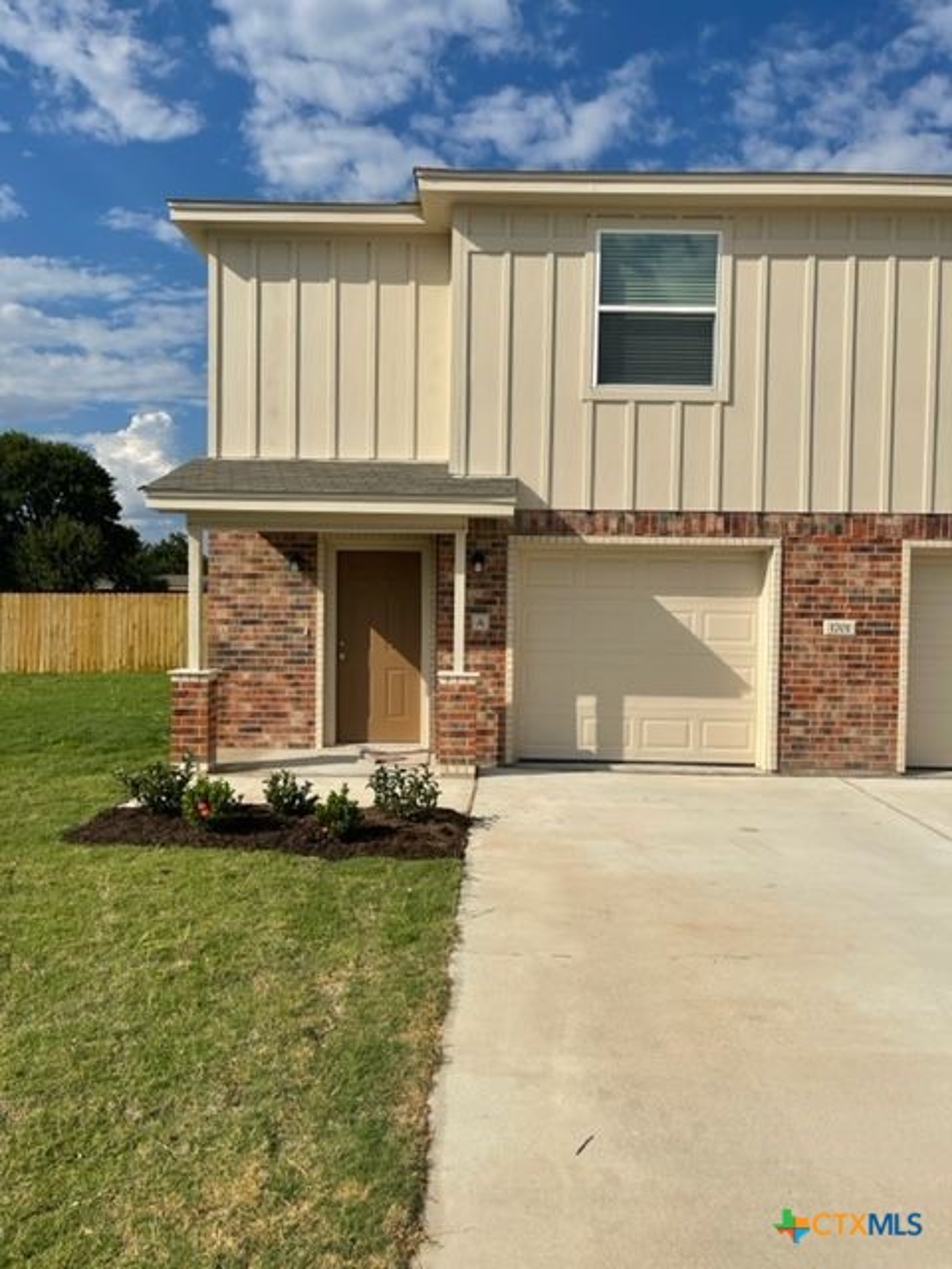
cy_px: 634
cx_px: 476
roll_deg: -0.2
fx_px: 953
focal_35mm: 26
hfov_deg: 53.1
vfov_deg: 67.3
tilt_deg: -1.8
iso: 32
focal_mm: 5.1
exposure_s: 1/6993
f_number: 1.6
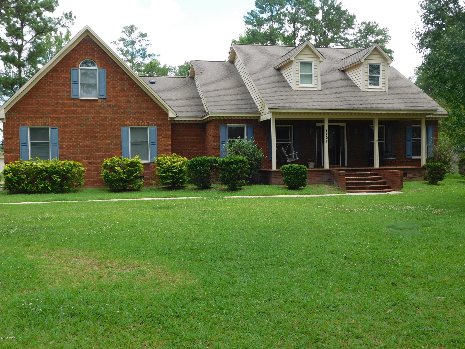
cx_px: 232
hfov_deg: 51.4
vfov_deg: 39.7
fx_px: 484
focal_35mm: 36
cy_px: 174
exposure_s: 1/400
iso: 125
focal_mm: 6.3
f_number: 3.5
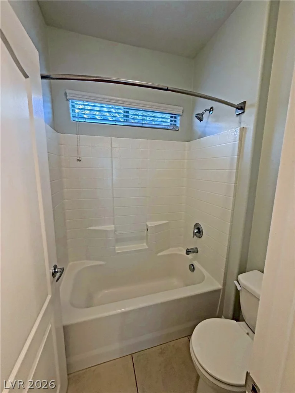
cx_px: 148
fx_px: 159
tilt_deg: -9.9
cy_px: 196
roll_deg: +0.6
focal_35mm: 14
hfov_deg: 85.7
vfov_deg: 102.1
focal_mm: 2.22
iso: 320
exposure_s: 1/120
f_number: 2.2
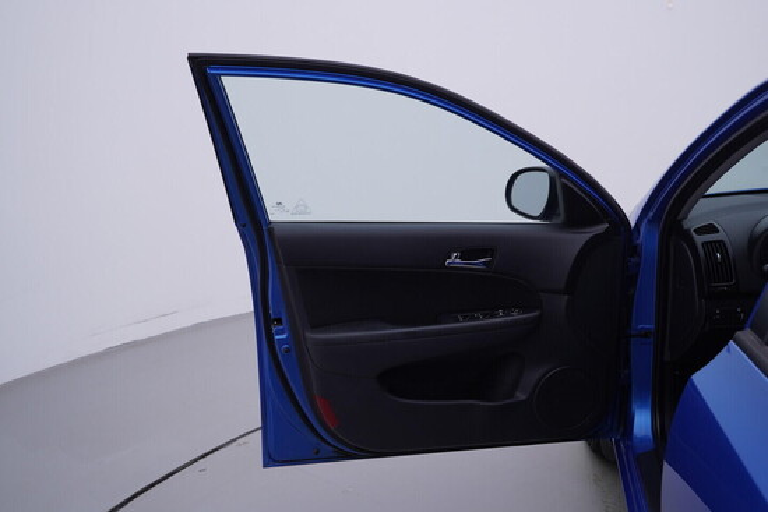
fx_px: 768
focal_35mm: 36
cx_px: 384
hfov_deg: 53.1
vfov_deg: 36.9
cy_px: 256
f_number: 4
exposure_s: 1/80
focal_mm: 24
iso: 125
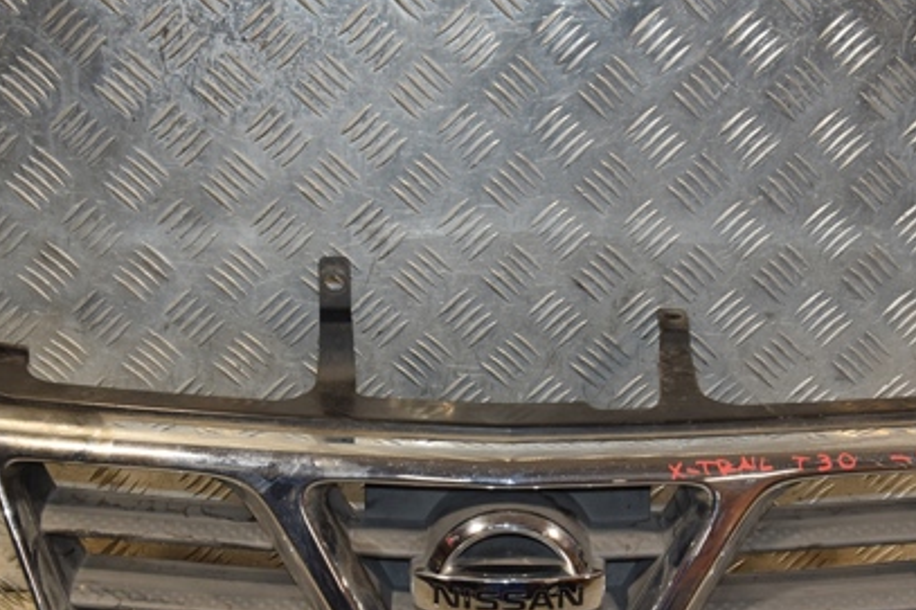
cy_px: 414
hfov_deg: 30.4
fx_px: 1679
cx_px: 547
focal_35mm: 66
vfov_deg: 20.5
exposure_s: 1/200
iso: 800
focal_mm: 28
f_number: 5.6
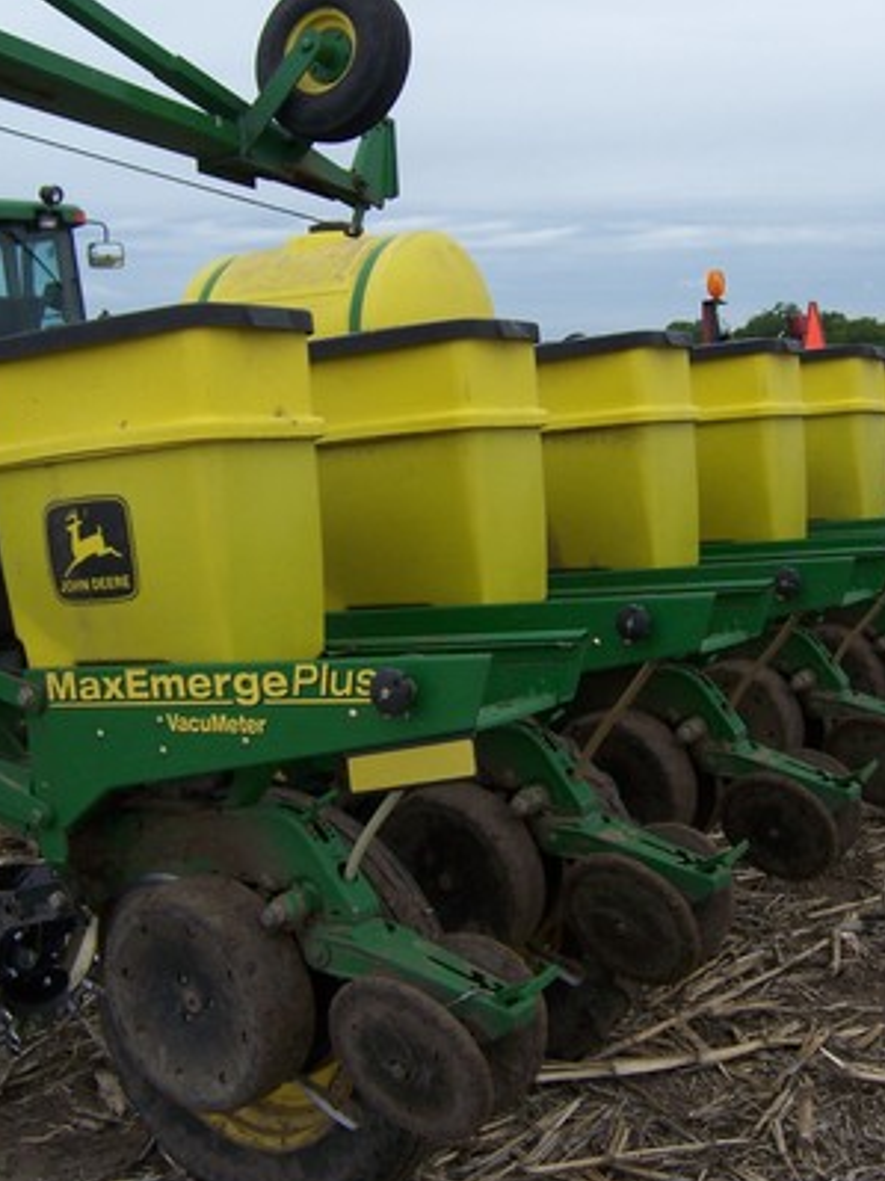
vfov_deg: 42.1
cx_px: 542
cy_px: 598
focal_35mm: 45
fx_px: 1535
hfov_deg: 32.0
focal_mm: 5.5
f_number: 3.4
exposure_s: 1/500
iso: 80
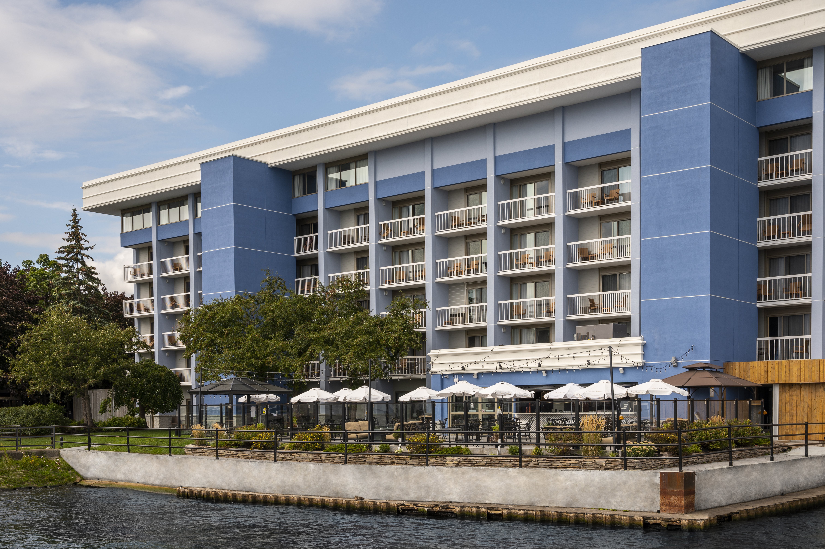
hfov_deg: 47.4
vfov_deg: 32.6
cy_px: 274
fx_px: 939
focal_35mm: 41
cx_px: 412
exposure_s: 1/320
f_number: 8
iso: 100
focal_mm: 41
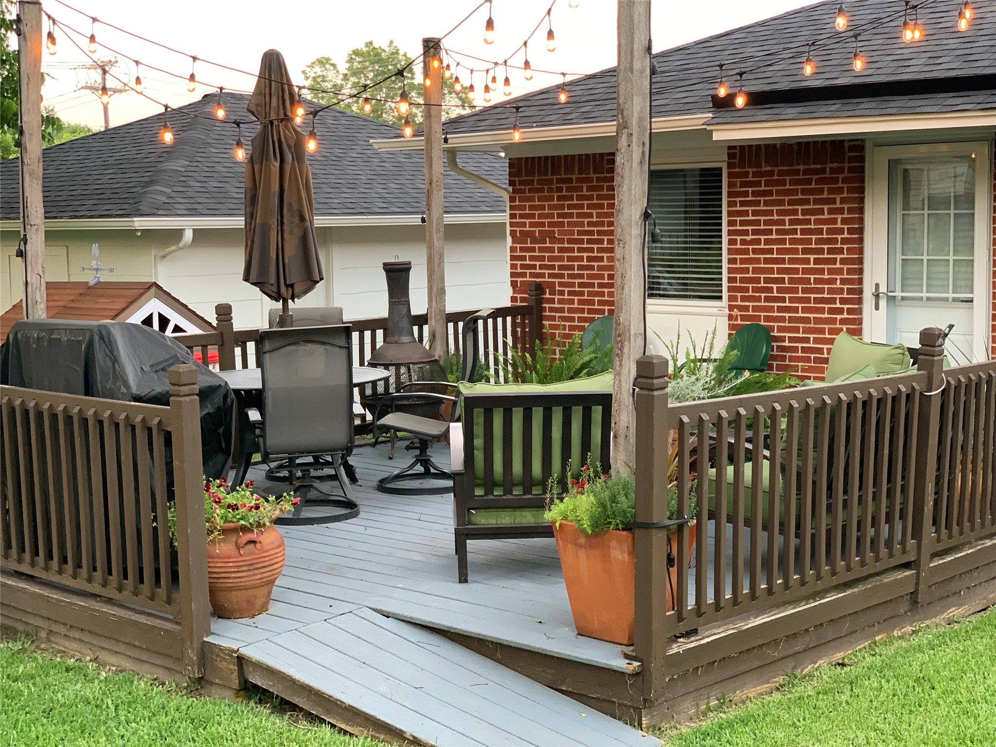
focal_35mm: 52
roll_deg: -0.1
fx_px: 1496
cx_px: 498
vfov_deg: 28.0
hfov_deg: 36.8
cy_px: 374
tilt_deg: -5.0
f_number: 2.4
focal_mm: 6
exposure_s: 1/60
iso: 160
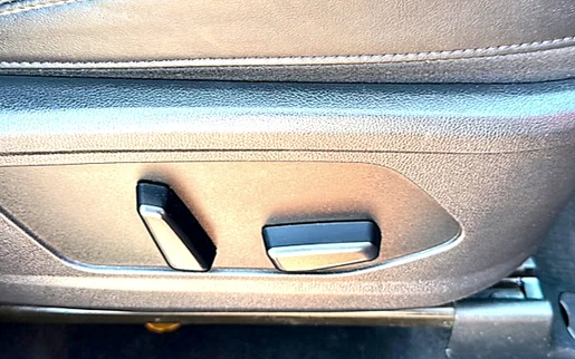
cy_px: 128
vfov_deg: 35.1
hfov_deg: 53.9
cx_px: 258
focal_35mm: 36
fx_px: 564
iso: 64
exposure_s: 1/67
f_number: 1.78
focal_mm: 6.86
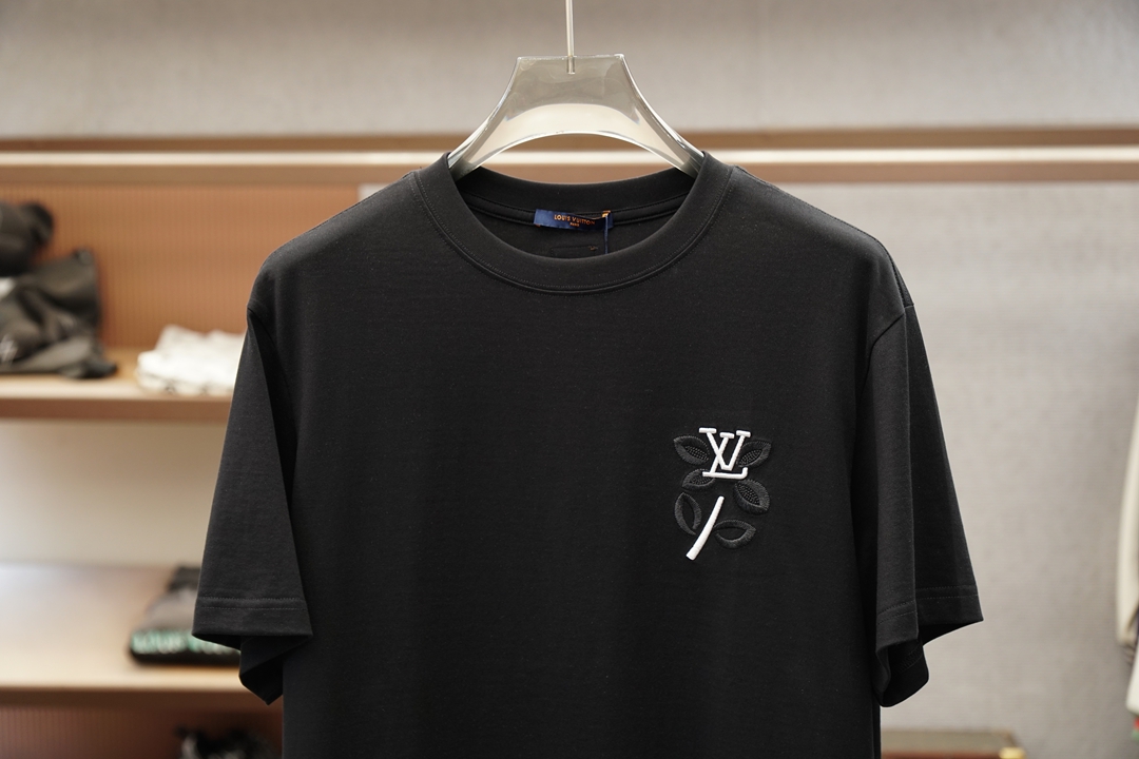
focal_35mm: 72
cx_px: 570
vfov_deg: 18.9
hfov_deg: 28.1
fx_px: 2278
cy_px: 380
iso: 400
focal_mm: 48
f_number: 3.5
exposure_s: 1/125
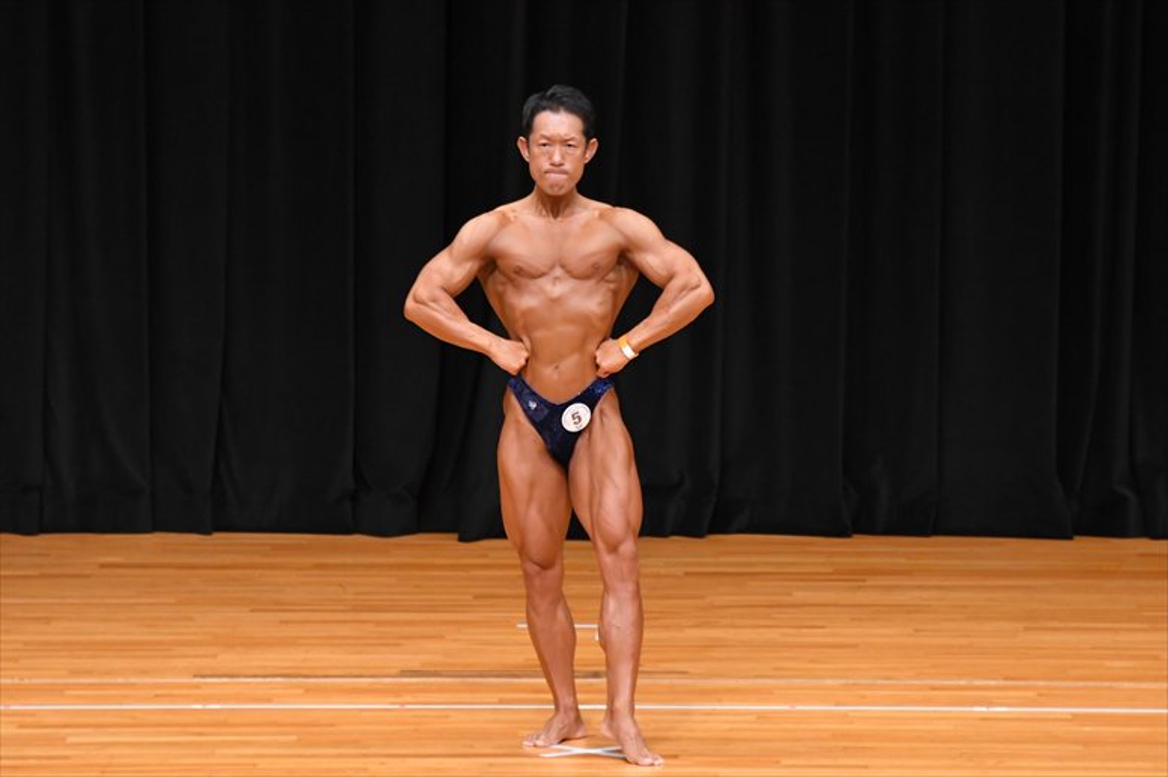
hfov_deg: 7.2
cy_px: 388
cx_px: 584
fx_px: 9242
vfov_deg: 4.8
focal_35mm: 285
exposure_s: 1/400
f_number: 5.6
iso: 4000
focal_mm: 190
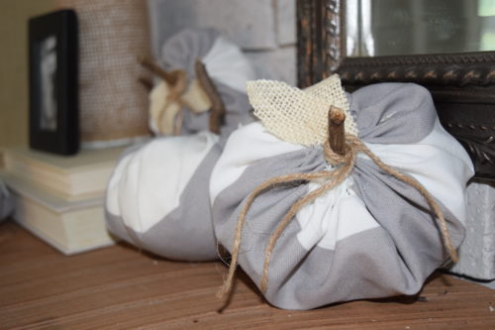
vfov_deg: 26.5
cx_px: 248
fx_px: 701
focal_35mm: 51
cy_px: 165
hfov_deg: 38.9
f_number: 4.5
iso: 1600
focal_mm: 34
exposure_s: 1/25
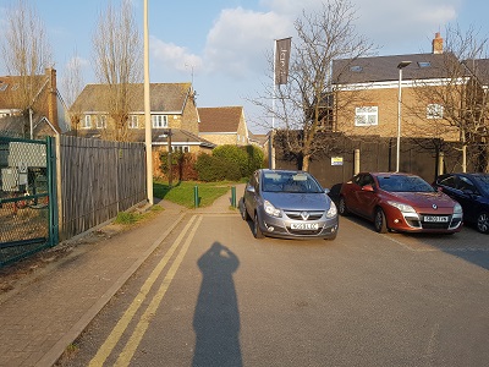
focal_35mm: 26
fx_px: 367
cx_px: 244
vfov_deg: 53.1
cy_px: 184
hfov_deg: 67.3
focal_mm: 4.2
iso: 50
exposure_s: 1/1048
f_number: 1.7
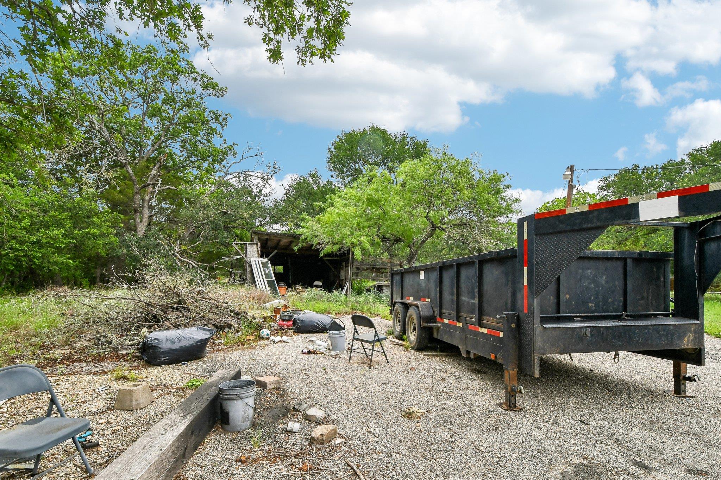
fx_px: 300
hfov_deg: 100.4
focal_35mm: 15
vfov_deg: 77.3
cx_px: 360
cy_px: 240
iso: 400
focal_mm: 10
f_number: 8
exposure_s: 1/500
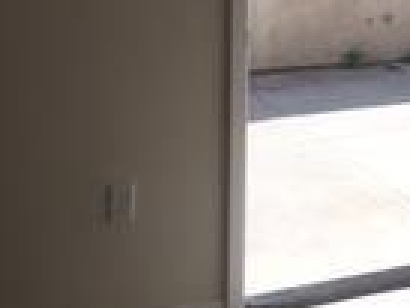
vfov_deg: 19.6
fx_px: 854
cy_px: -30
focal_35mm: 72
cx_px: 361
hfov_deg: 26.2
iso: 32
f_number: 2.2
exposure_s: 1/1199
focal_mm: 4.15
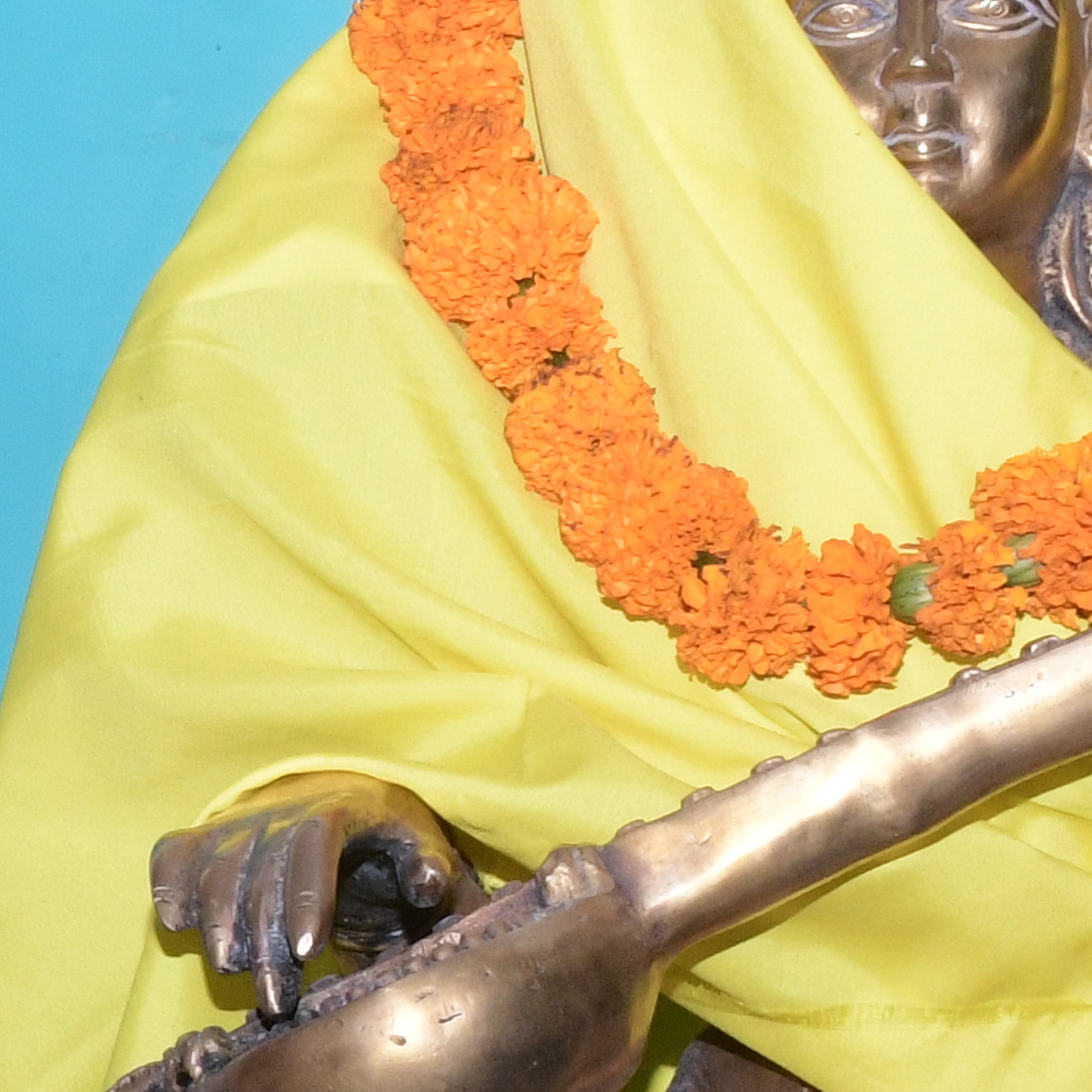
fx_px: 6389
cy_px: 1054
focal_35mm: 179
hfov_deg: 9.3
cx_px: -829
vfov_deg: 9.7
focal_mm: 26
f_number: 13
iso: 1600
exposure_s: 1/125
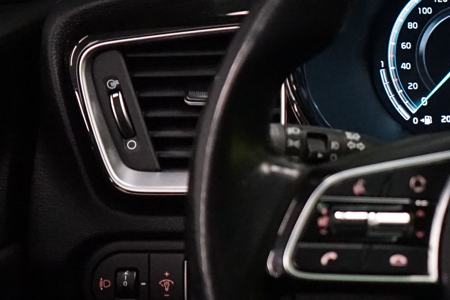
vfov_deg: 14.6
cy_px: 157
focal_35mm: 94
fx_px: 1175
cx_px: 609
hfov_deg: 19.7
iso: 6400
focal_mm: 30
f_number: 3.5
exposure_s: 1/160
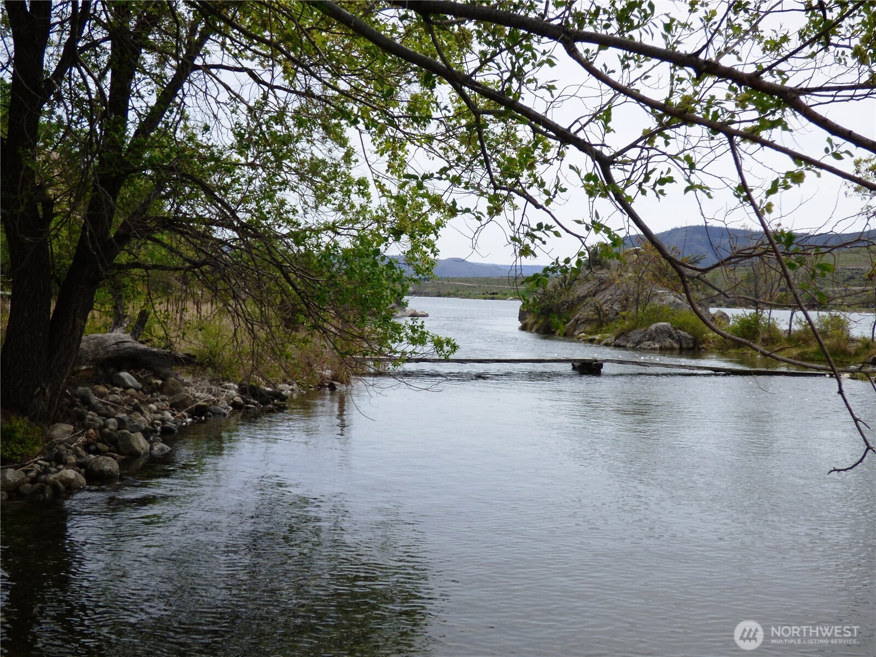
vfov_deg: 35.1
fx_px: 1038
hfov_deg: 45.8
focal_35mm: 41
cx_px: 438
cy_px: 328
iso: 100
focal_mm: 7.07
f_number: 3.6
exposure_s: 1/1300
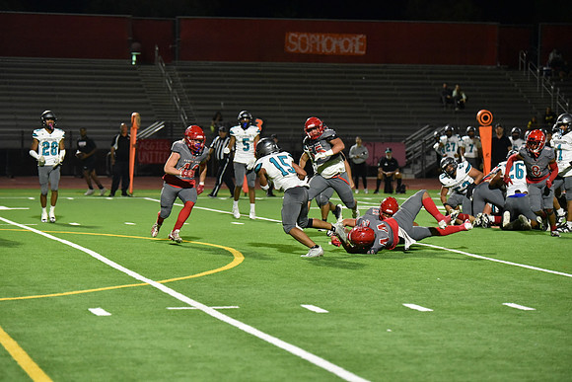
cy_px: 191
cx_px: 286
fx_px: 2066
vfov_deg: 10.6
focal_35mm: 130
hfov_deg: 15.8
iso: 8000
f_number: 2.8
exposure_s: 1/1000
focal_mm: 130
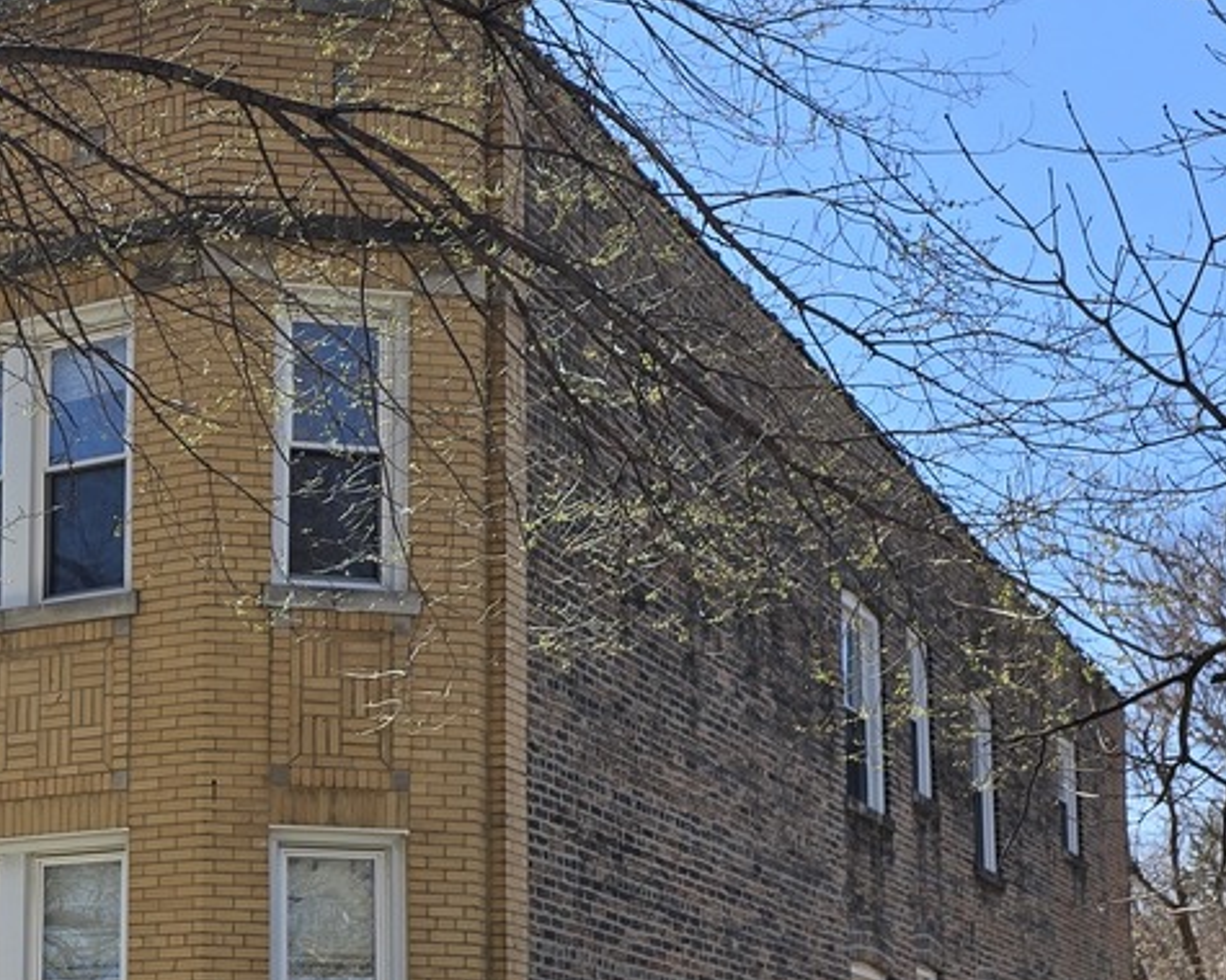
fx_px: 2467
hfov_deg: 26.5
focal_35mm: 68
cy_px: 885
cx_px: 18
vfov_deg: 22.0
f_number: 1.7
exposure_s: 1/483
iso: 12
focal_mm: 6.3
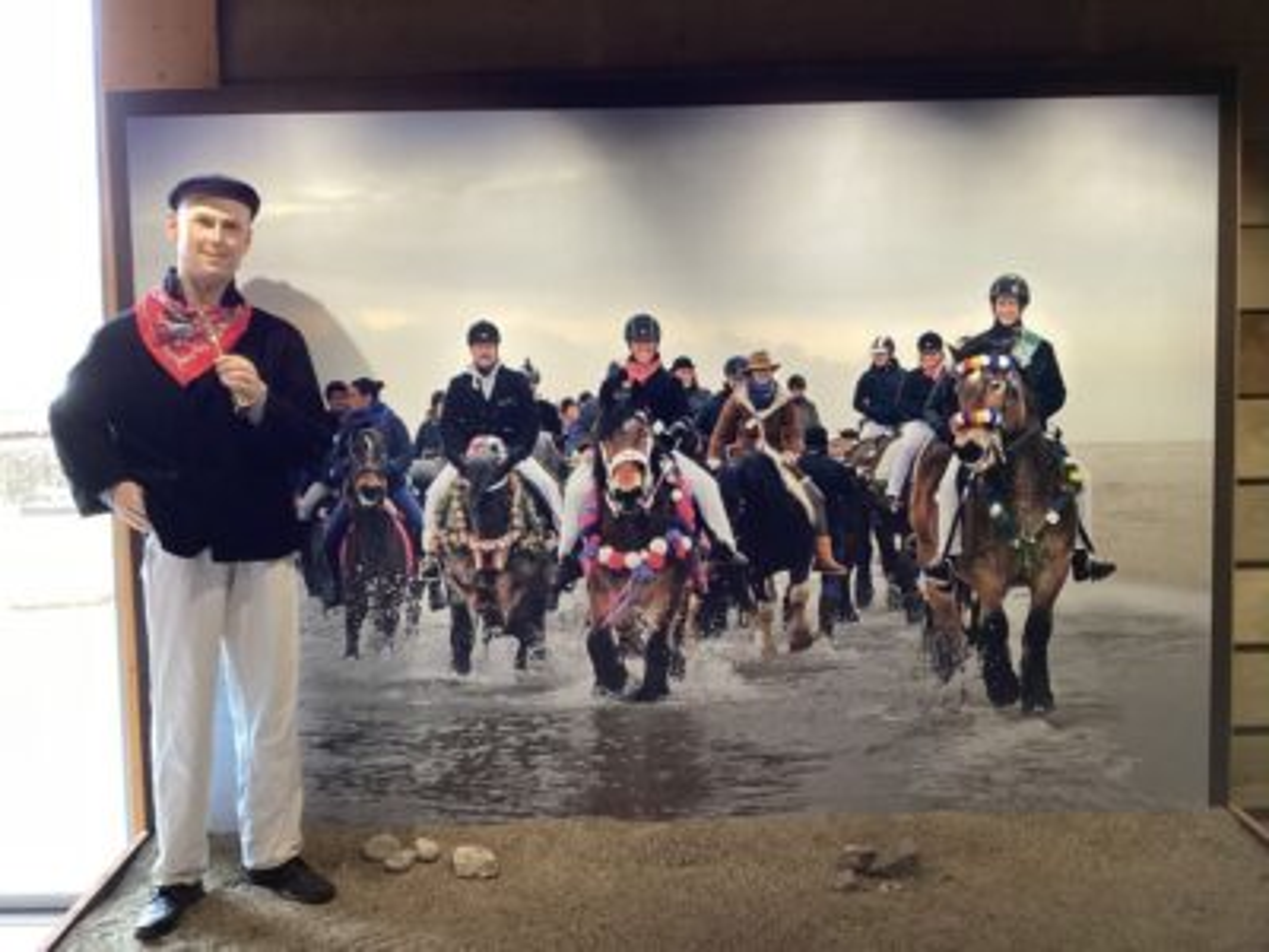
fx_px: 1136
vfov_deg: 45.4
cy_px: 476
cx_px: 634
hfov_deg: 58.4
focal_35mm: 31
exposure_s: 1/50
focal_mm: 3.3
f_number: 2.4
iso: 100
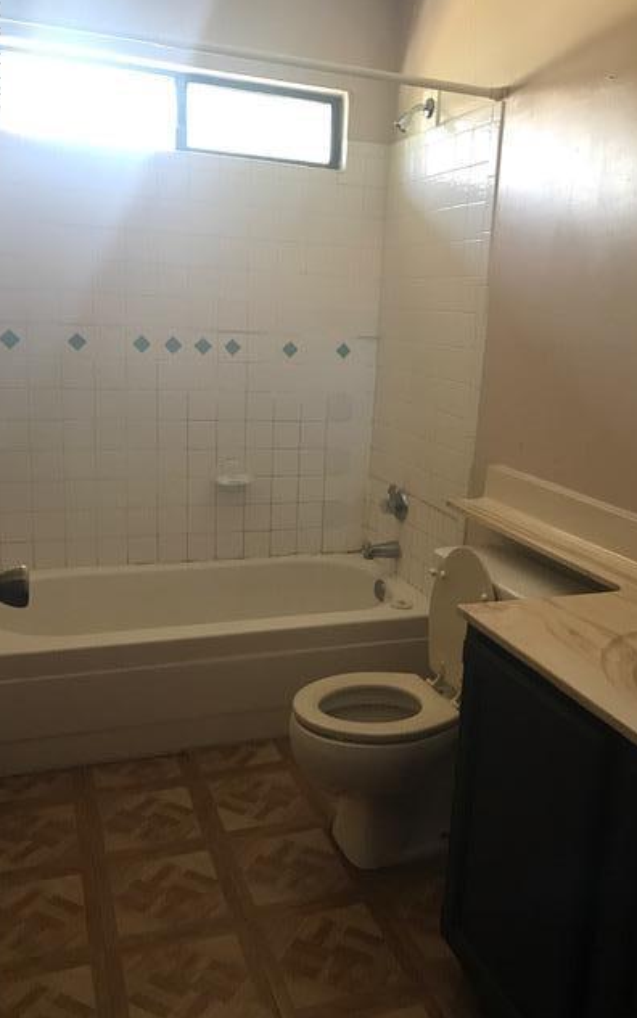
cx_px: 347
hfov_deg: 41.8
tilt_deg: -12.8
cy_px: 507
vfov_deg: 62.9
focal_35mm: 30
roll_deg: -2.8
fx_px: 833
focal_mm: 3.99
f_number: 1.8
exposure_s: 1/15
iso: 40
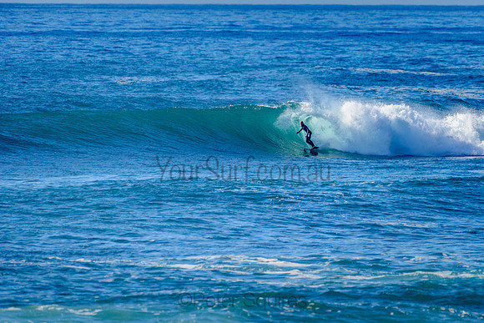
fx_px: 8246
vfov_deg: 2.2
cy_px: 138
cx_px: 297
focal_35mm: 613
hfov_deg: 3.4
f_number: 5.6
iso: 200
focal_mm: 500
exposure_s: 1/2000
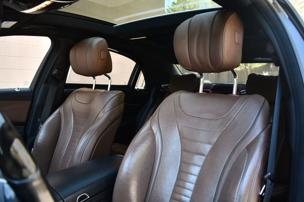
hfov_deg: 67.4
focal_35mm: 27
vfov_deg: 47.9
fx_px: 228
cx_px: 152
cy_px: 101
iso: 800
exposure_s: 1/200
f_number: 3.5
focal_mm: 18
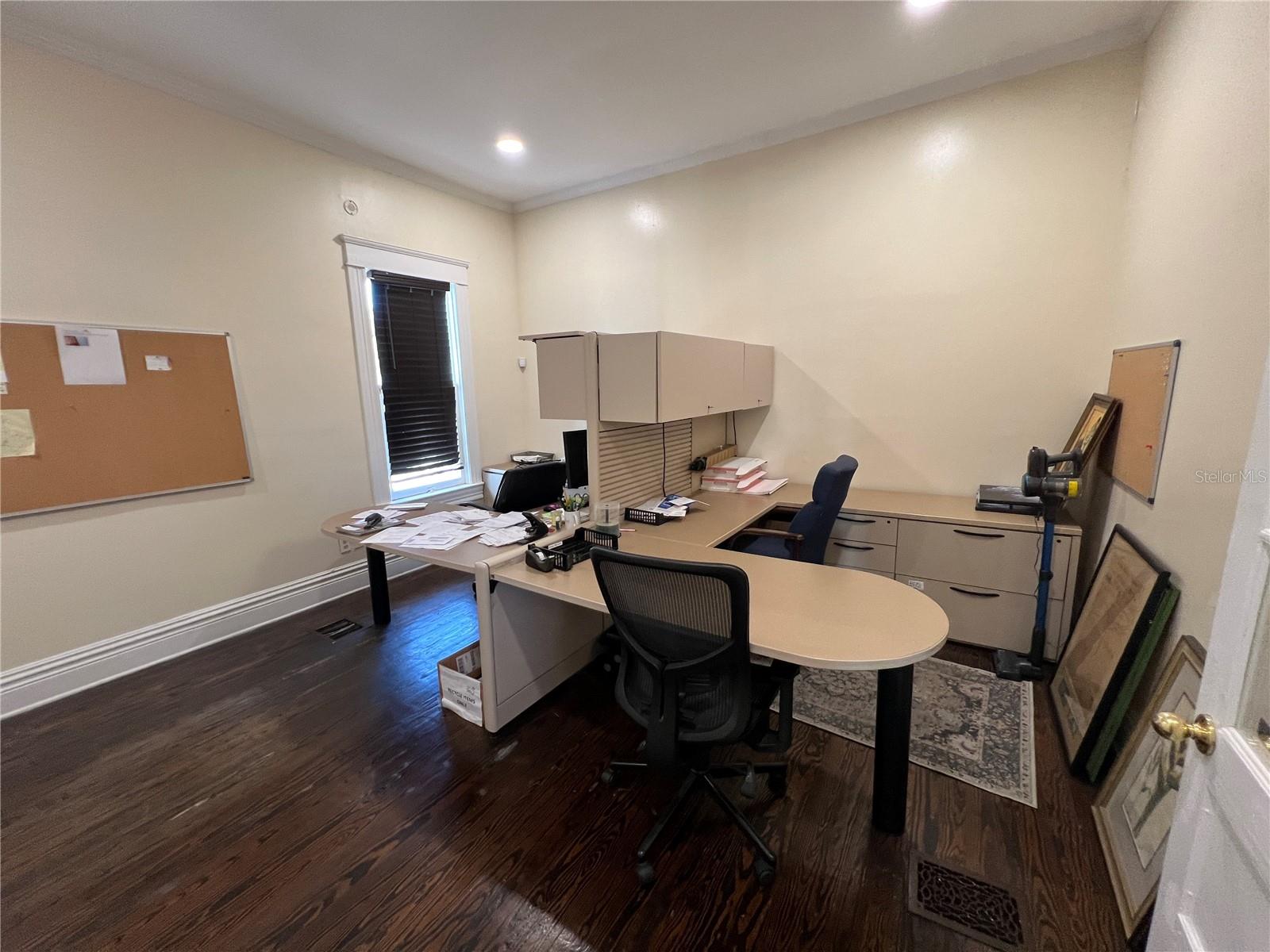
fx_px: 477
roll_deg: +2.1
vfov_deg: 89.9
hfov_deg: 106.2
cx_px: 635
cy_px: 476
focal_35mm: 13
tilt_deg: -9.1
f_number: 1.8
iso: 200
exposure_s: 1/60
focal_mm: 1.57
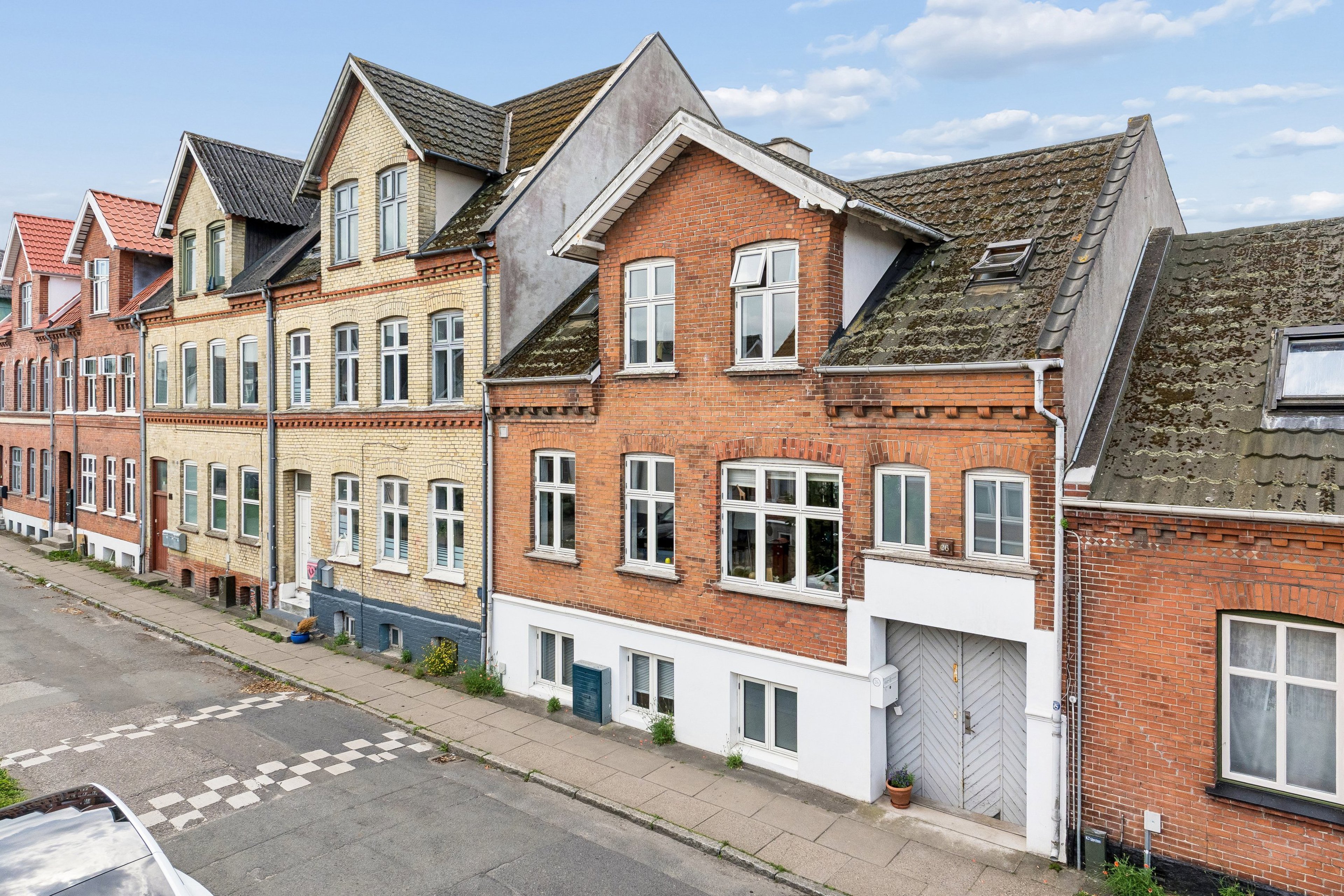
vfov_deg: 53.1
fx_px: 896
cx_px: 672
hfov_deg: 73.7
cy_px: 448
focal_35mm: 24
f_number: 8
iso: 400
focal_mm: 16
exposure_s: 1/500
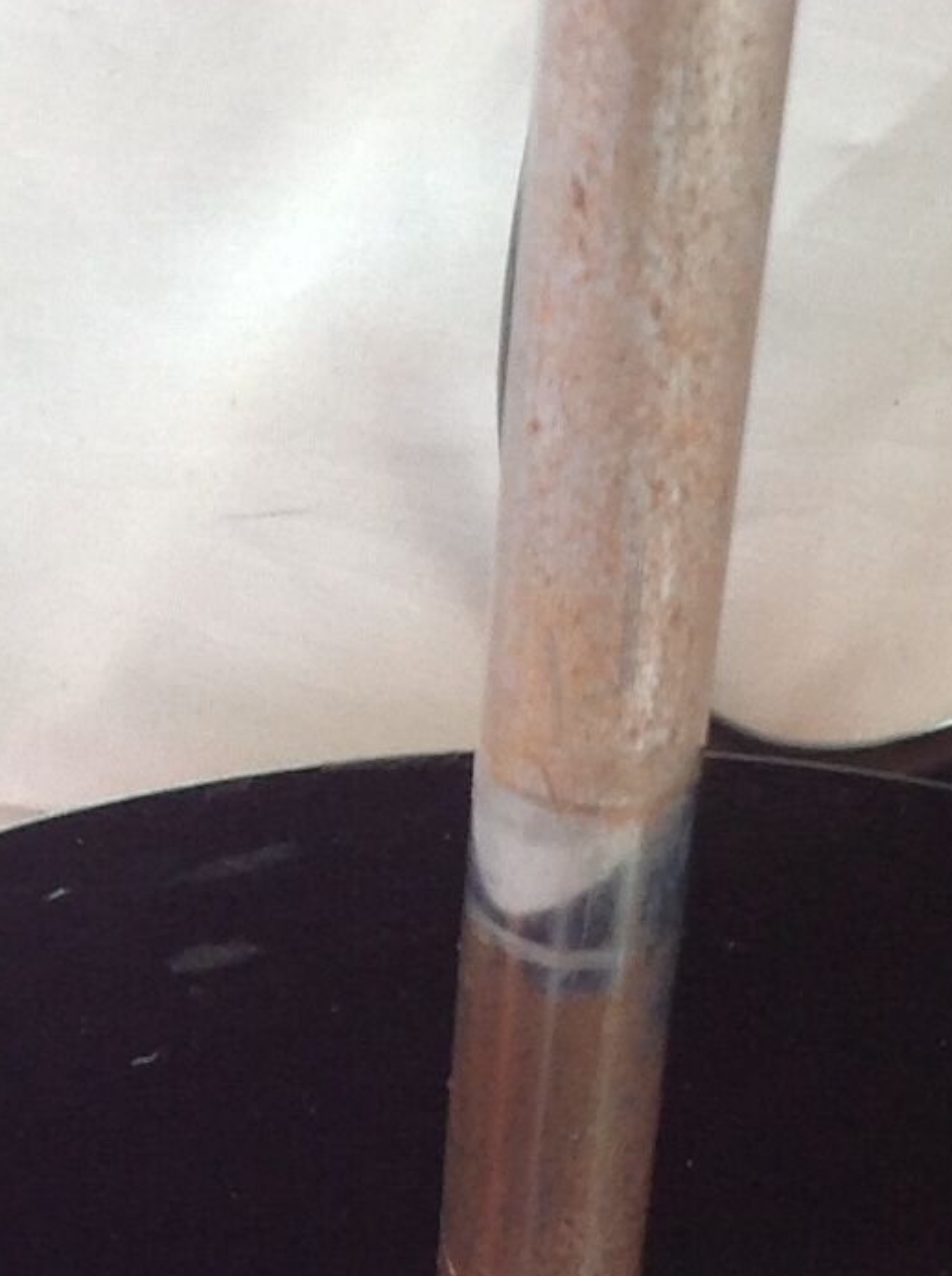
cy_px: 2217
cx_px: 243
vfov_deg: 13.7
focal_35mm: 131
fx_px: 4820
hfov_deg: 11.3
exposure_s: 1/40
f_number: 2.4
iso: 50
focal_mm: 4.28
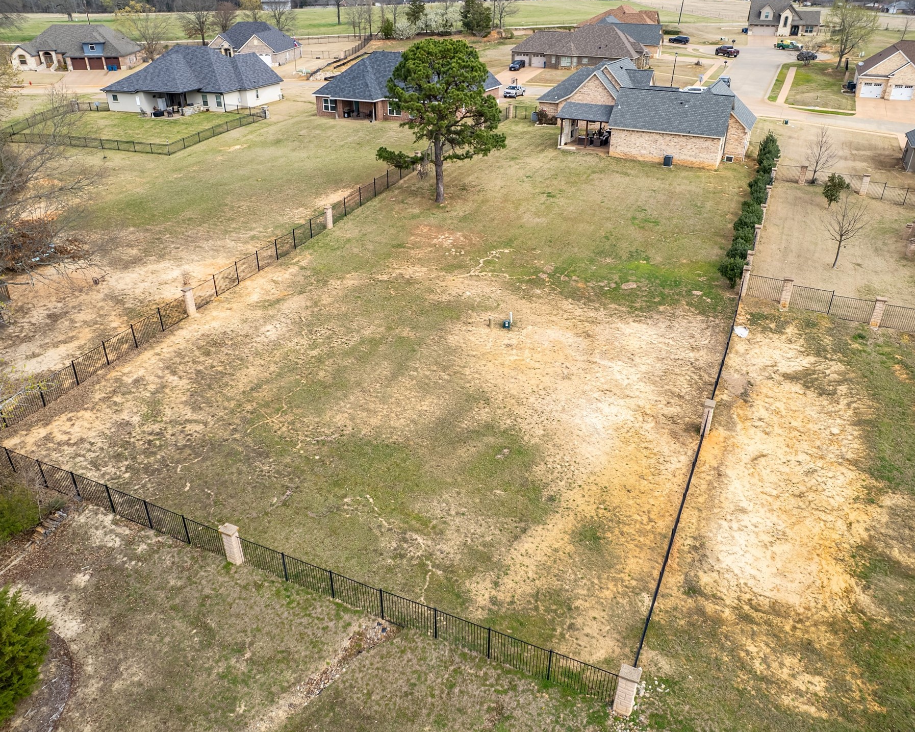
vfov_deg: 56.8
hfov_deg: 68.1
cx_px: 464
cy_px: 364
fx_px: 677
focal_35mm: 25
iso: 100
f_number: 2.8
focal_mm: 8.38
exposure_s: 1/1000
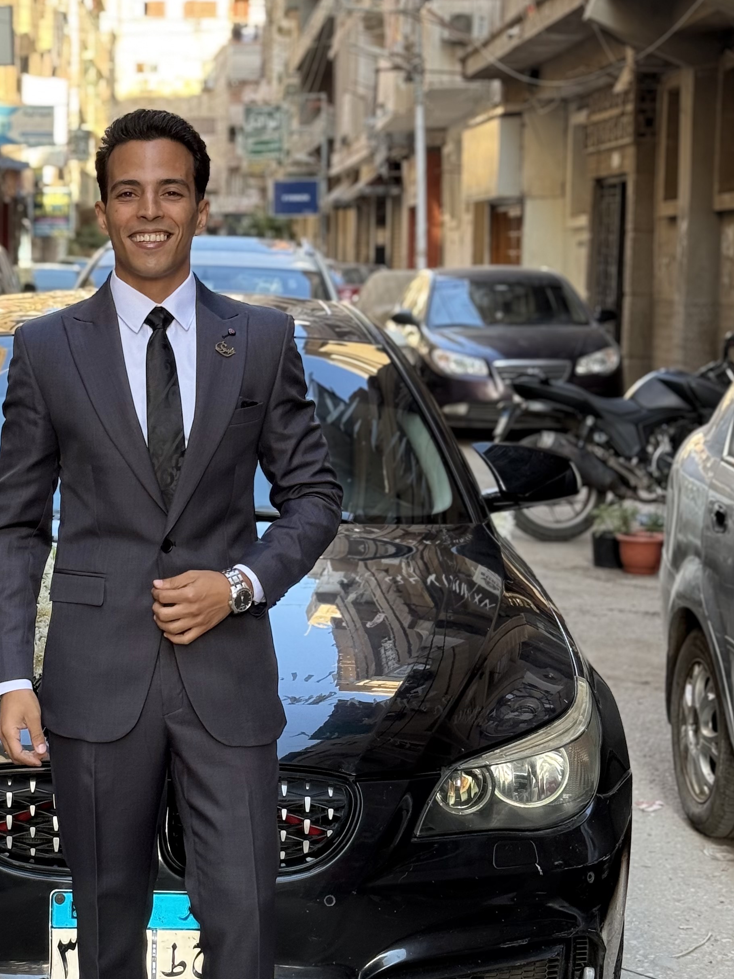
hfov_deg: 18.3
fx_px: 2262
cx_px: 151
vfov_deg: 24.4
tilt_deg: -5.5
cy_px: 480
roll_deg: -0.5
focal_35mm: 80
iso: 50
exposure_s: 1/136
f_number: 1.78
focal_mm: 6.76
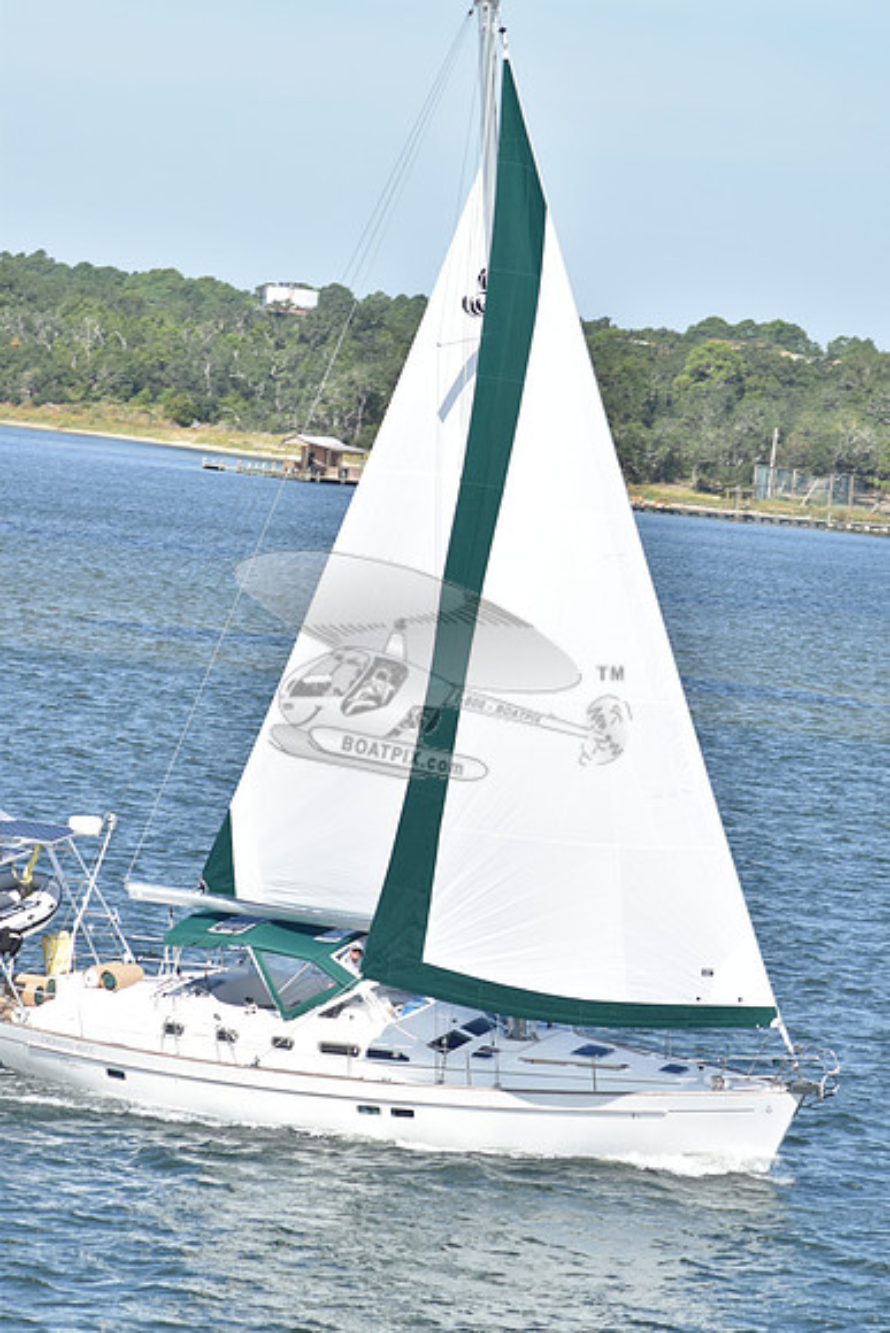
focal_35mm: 232
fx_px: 8616
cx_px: 445
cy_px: 666
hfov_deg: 5.9
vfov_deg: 8.9
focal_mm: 155
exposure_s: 1/1000
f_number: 8
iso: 400
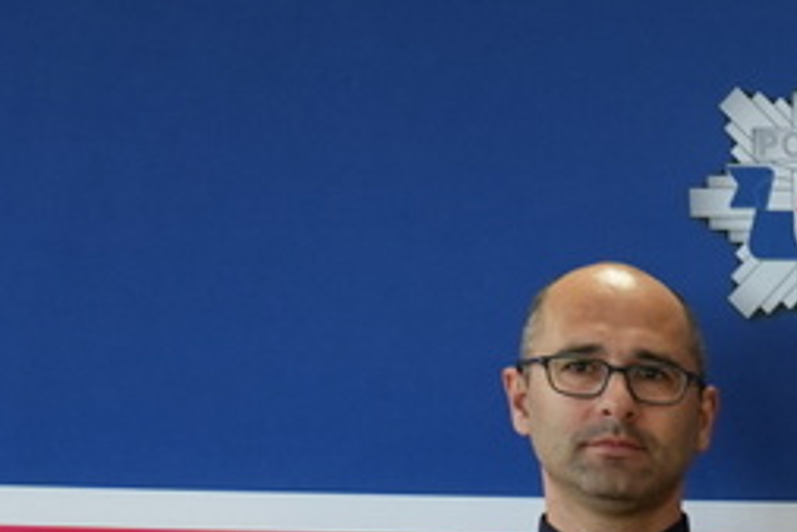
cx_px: 1723
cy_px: 1152
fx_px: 3566
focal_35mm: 161
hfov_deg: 11.2
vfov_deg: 8.0
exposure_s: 1/125
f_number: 2.8
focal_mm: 34
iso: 1000
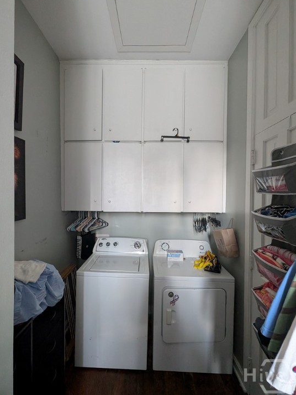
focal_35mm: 14
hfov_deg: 85.7
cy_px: 196
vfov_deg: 102.0
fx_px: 160
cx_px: 141
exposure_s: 1/25.9
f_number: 2.2
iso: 342
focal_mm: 1.95
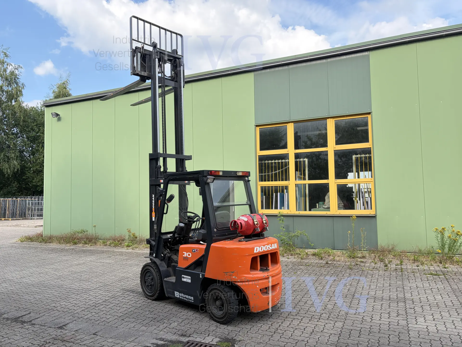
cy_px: 174
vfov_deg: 53.1
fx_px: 347
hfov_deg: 67.3
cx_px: 231
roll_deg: +1.9
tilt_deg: +4.4
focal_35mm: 26
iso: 64
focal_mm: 5.96
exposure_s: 1/607
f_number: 1.6
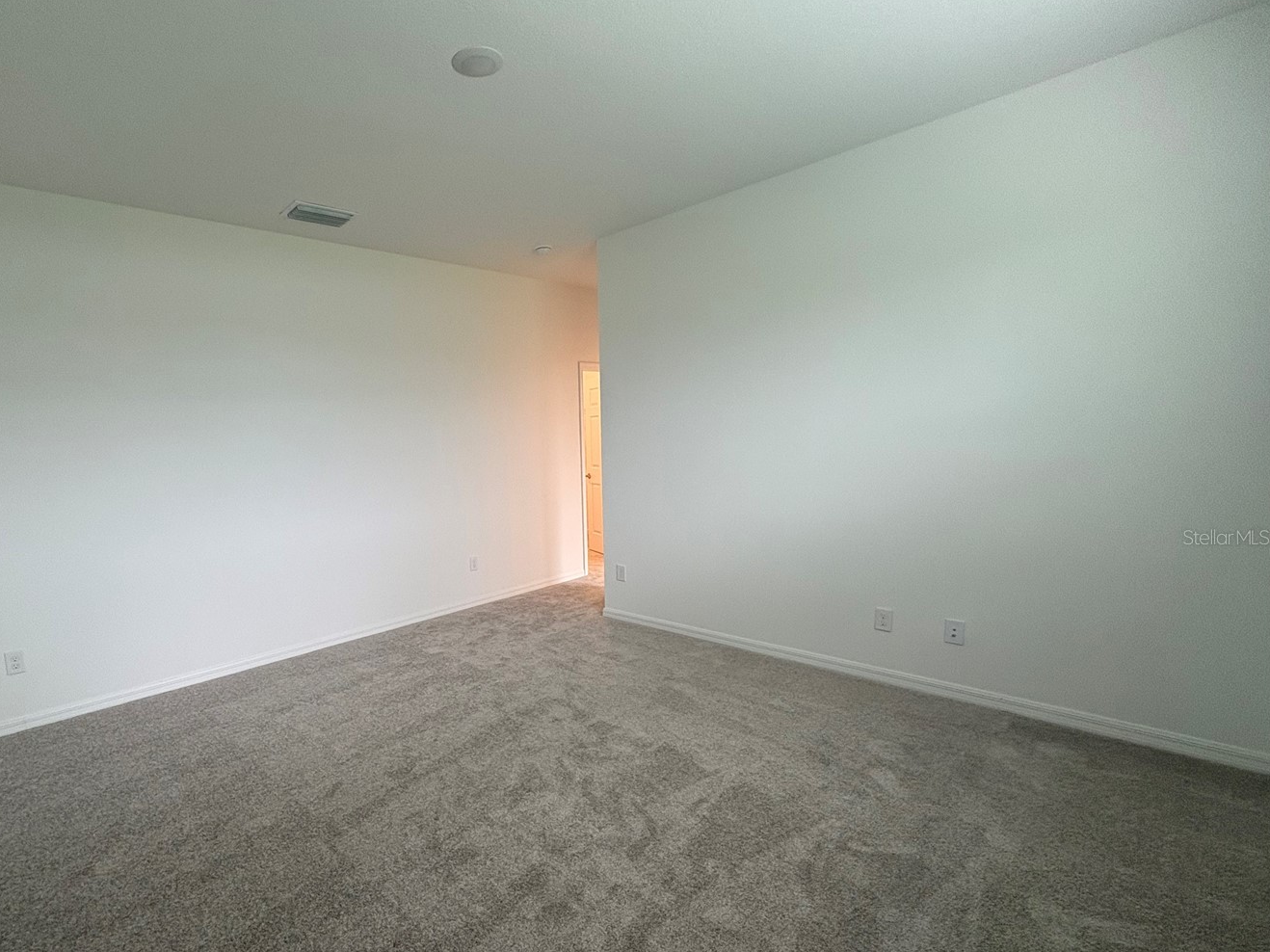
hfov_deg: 89.8
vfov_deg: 74.4
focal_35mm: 17
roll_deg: +3.3
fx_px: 624
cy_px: 537
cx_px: 503
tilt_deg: -9.5
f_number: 2.2
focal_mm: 2.22
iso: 100
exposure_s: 1/60
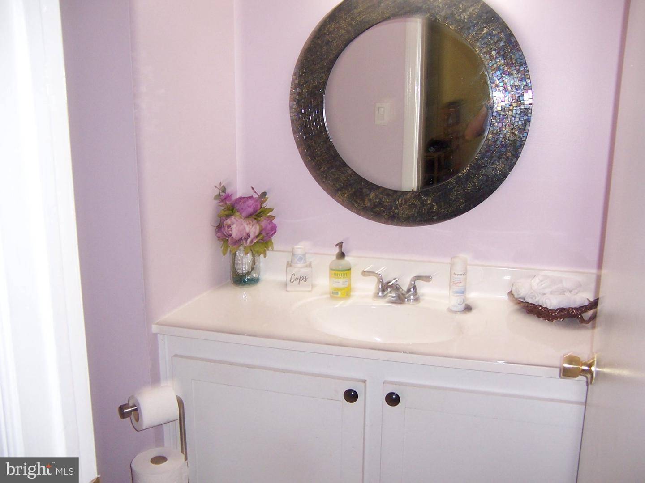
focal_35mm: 33
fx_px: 615
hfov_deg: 55.4
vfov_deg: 42.9
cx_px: 322
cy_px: 242
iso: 140
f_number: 2.8
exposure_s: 1/60
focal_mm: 5.5
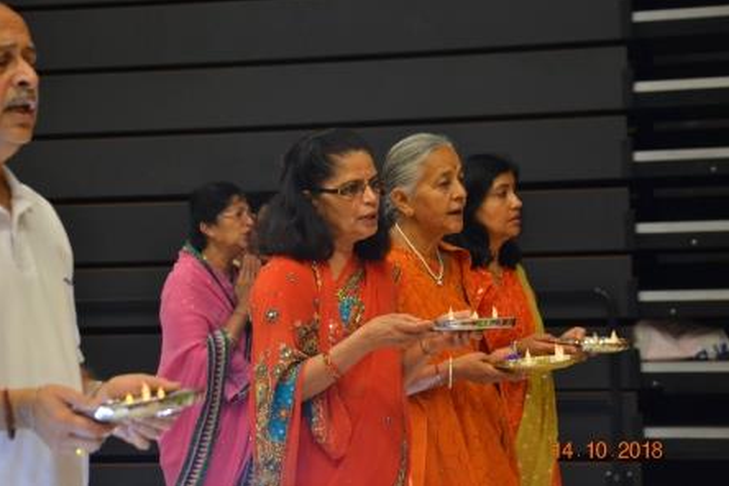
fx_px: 2389
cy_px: 242
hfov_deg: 17.3
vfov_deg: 11.6
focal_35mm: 118
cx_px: 364
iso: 1400
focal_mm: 78
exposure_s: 1/60
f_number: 4.5
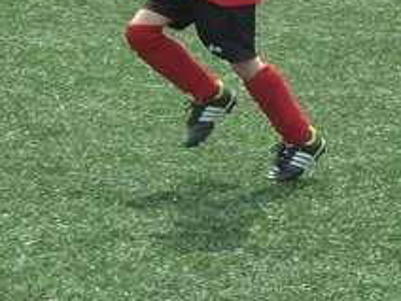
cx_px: 446
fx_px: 2757
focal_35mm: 238
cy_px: -75
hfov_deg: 8.3
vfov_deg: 6.2
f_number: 4.1
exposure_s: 1/320
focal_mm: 11.9
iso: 125
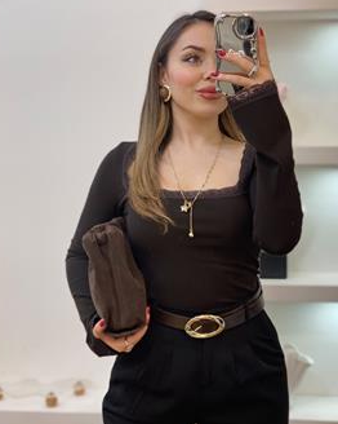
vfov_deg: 29.6
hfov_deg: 23.8
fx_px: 801
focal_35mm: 64
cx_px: 188
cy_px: 214
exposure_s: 1/100
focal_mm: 6
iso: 100
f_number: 2
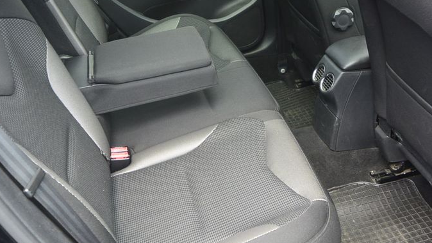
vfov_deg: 27.7
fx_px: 493
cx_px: 237
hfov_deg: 47.3
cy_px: 113
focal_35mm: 43
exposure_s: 1/80
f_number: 3.5
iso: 160
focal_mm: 10
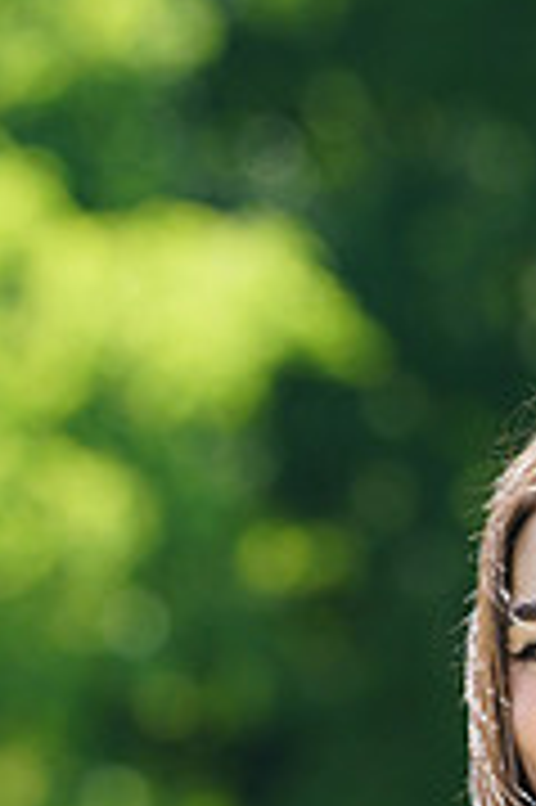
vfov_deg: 2.2
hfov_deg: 1.4
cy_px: 887
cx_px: 541
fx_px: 21368
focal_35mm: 955
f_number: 9
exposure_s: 1/160
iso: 200
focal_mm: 294
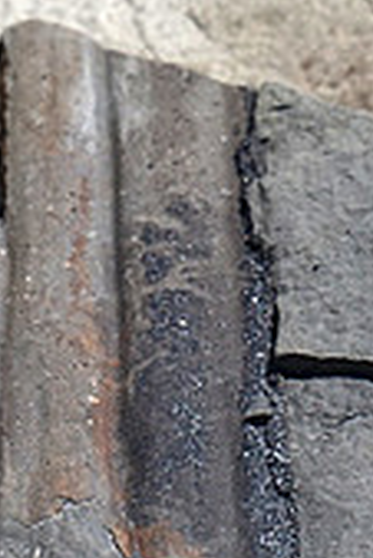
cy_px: 634
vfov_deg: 4.9
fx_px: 6436
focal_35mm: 415
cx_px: 246
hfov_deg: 3.3
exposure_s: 1/1600
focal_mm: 104
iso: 800
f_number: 10
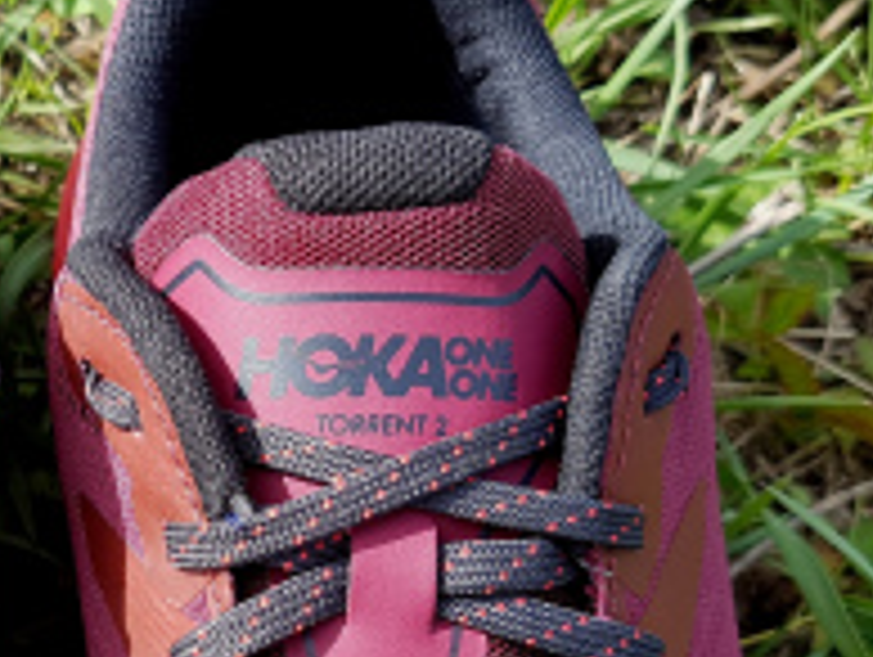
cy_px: 511
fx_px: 1692
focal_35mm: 67
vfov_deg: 21.7
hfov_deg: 27.7
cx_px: 58
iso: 50
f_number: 1.7
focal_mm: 4.2
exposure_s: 1/413
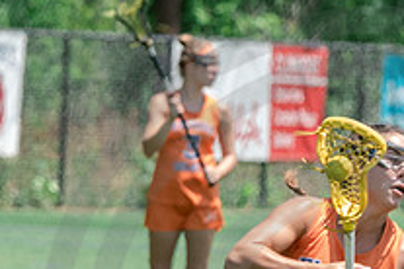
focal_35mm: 1103
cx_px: 337
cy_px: 123
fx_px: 12377
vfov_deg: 1.2
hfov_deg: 1.9
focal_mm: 200
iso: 400
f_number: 5
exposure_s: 1/1600
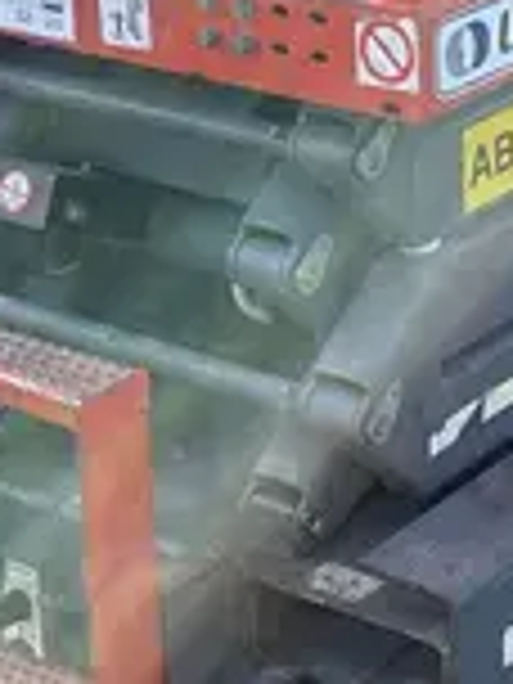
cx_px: 472
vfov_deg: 15.3
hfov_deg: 11.8
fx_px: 2470
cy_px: -115
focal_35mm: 125
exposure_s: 1/1159
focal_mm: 4.2
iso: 50
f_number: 1.6
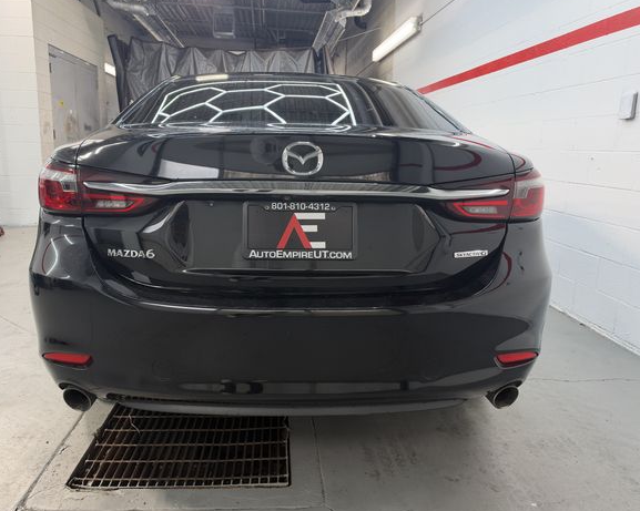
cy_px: 252
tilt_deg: -9.3
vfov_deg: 54.9
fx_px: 492
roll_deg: +0.5
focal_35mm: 26
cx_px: 294
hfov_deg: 66.0
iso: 100
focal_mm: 6.93
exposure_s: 1/120
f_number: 1.8
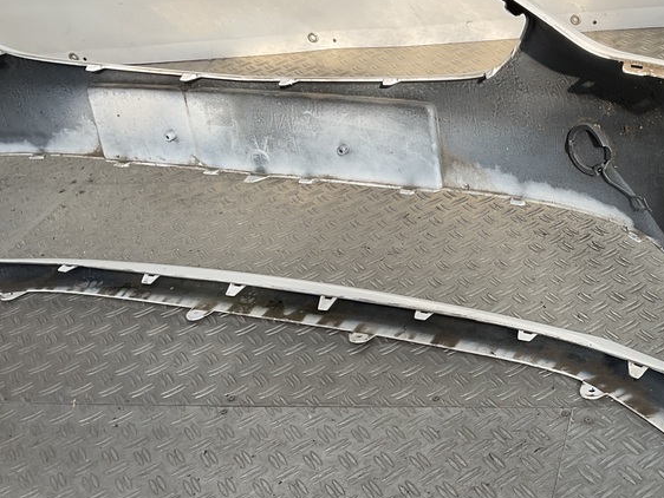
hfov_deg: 35.3
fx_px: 998
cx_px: 558
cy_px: 299
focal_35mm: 52
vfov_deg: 28.0
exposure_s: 1/300
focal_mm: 3
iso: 16
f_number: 1.8
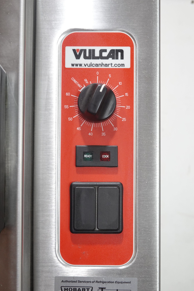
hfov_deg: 35.9
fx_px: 299
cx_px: 97
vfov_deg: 51.9
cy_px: 146
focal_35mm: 37
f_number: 3.5
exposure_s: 1/40
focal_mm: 13.84
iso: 800
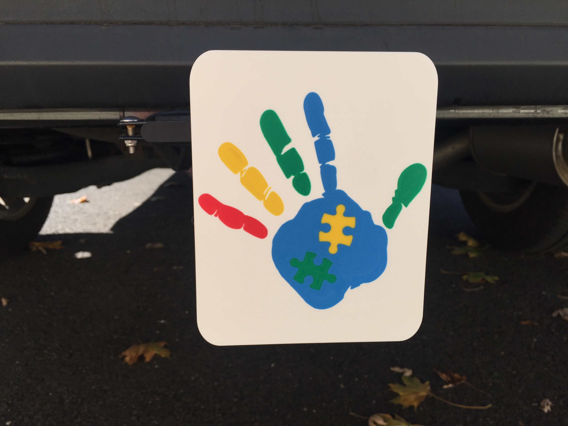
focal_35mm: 29
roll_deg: -1.6
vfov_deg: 48.2
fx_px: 476
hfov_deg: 61.7
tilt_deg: -16.2
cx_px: 284
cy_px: 213
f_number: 2.2
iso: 32
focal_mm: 4.15
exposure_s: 1/879
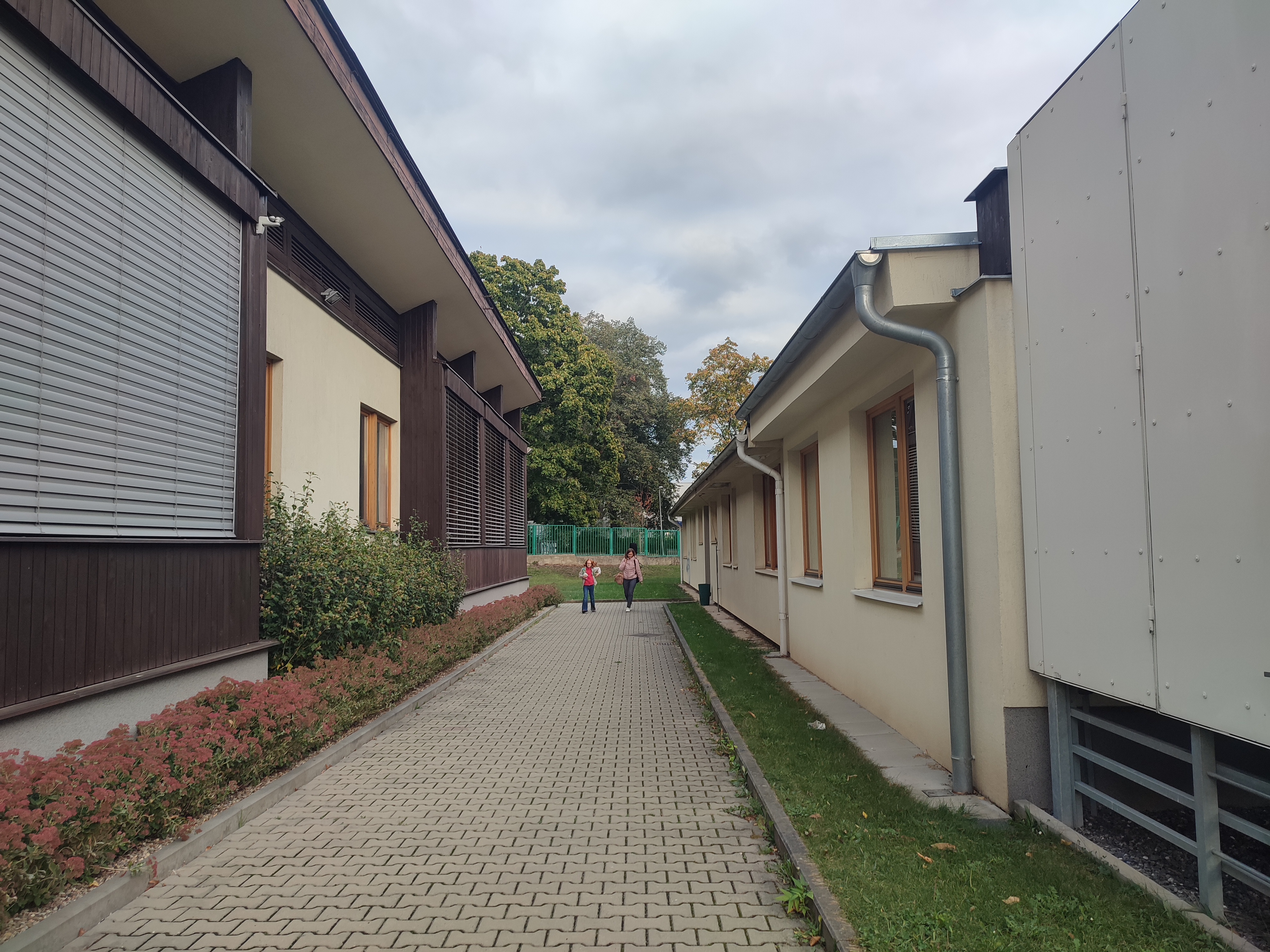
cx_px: 635
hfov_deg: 69.4
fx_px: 917
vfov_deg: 54.9
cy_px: 476
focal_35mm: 25
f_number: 1.9
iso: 57
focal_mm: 6.04
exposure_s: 1/100
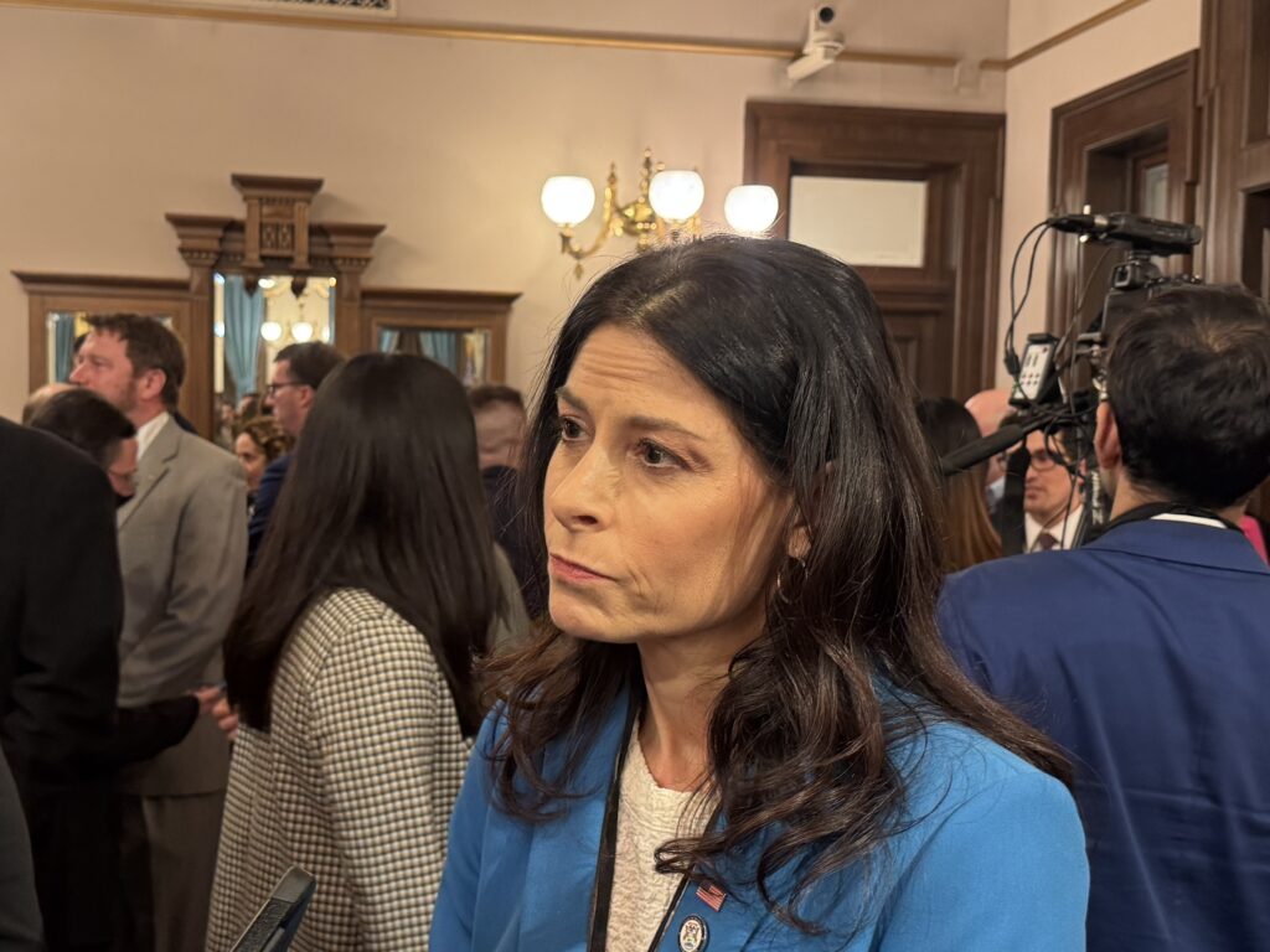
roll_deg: -0.3
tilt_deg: -3.4
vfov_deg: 56.8
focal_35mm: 24
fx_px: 881
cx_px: 635
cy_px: 476
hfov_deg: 71.6
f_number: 1.78
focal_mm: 6.76
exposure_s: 1/60
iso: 250
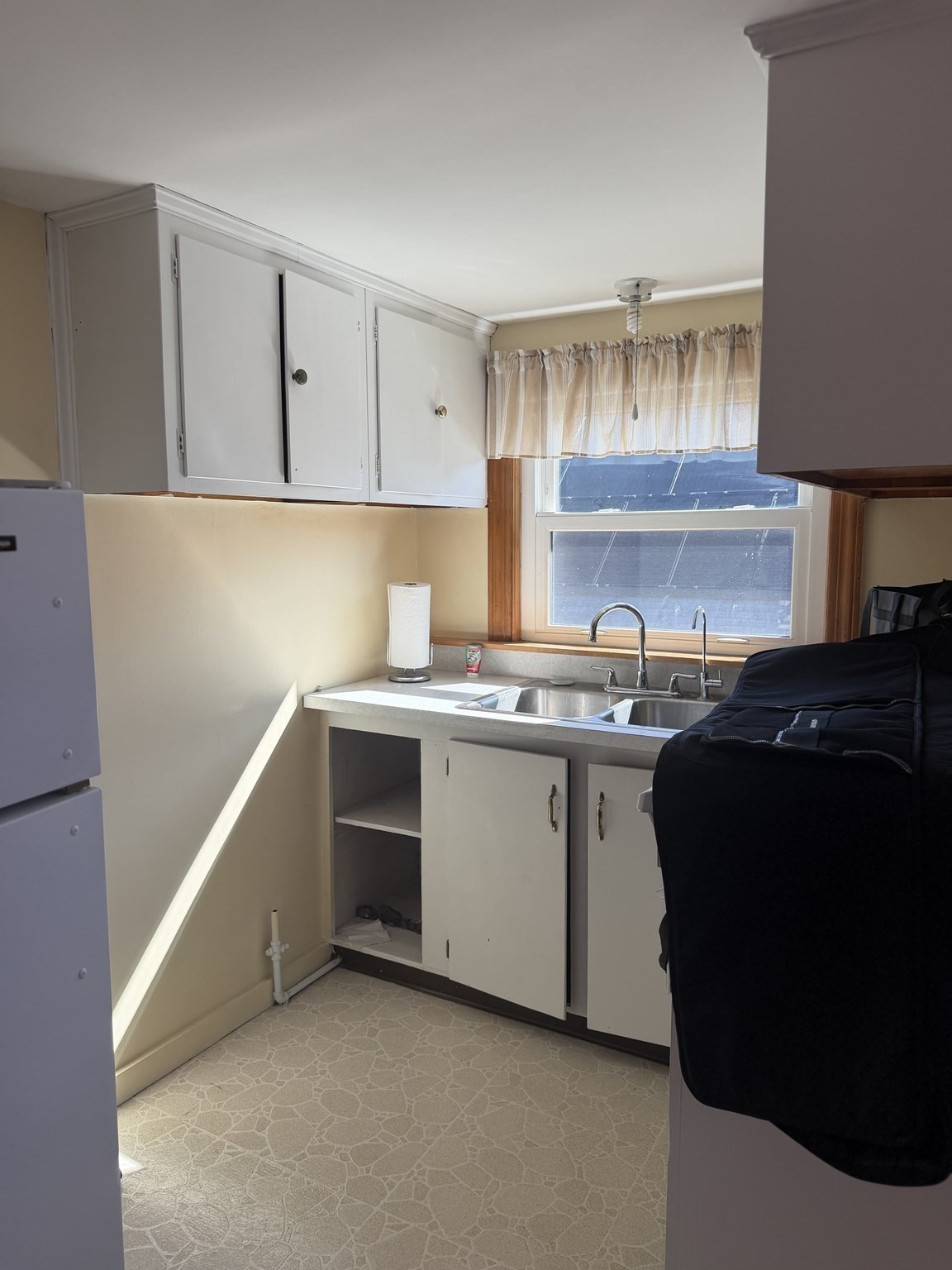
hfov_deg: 56.8
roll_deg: +0.1
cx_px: 476
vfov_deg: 71.6
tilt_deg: -6.8
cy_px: 635
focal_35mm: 24
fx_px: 880
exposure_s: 1/367
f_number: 1.78
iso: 80
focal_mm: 6.76
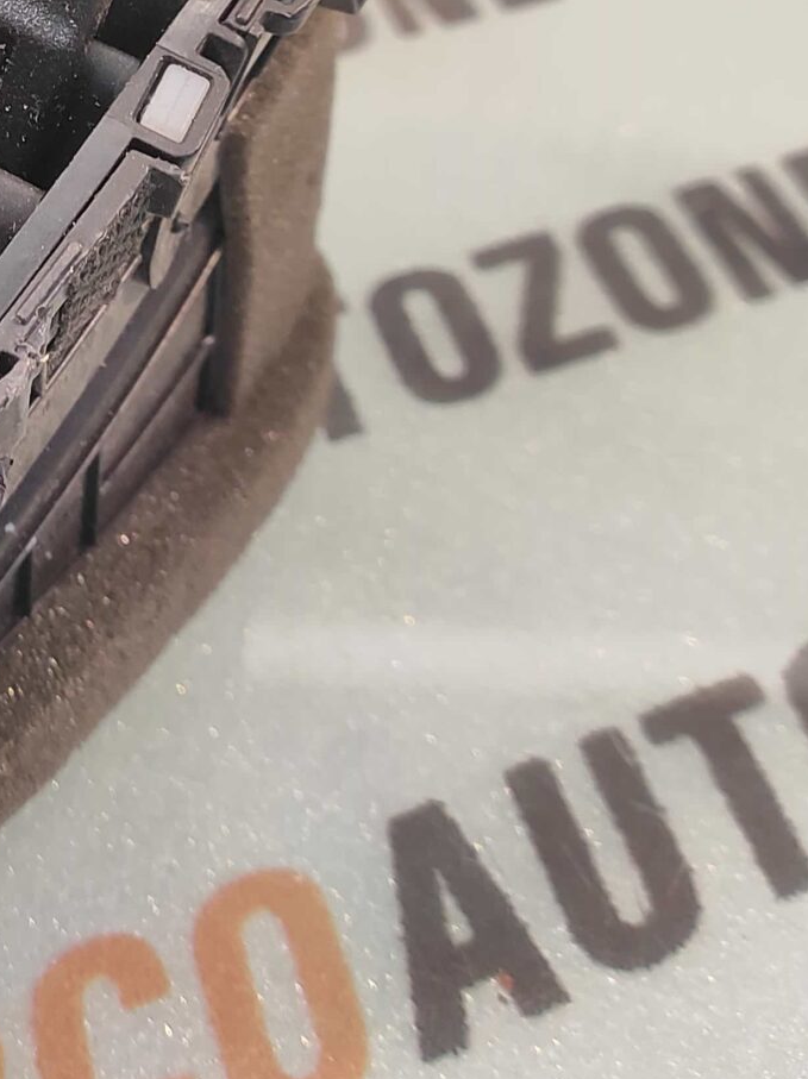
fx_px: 1496
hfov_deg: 25.8
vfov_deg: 37.4
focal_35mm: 48
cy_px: 132
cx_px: -246
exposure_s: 1/33
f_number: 1.79
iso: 208
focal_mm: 4.74
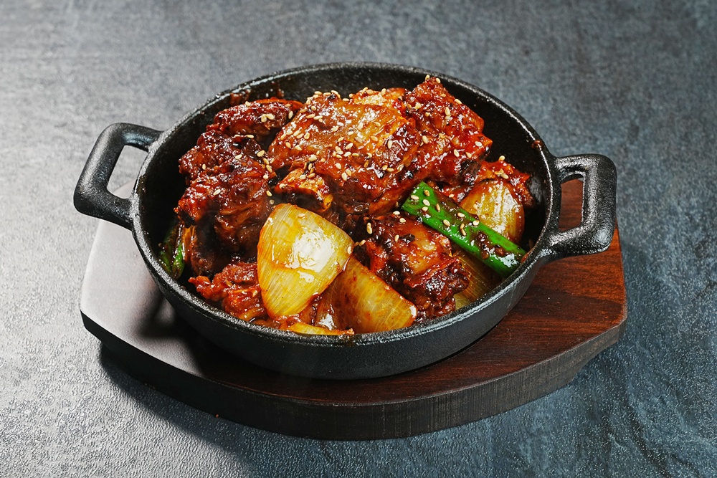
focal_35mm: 70
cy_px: 239
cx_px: 358
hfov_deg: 28.8
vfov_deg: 19.5
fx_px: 1394
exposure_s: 1/125
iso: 800
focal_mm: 70
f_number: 11
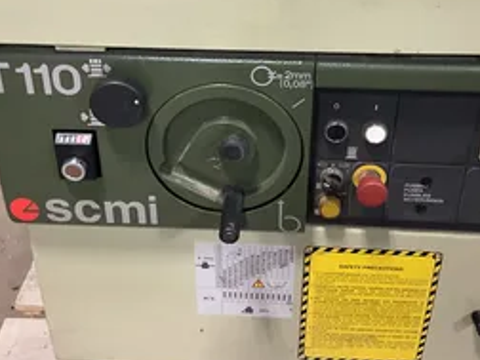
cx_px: 259
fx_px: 638
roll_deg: -0.1
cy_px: 90
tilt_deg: -30.1
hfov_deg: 41.2
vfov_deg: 31.0
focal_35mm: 46
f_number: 1.8
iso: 400
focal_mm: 3
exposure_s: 1/30
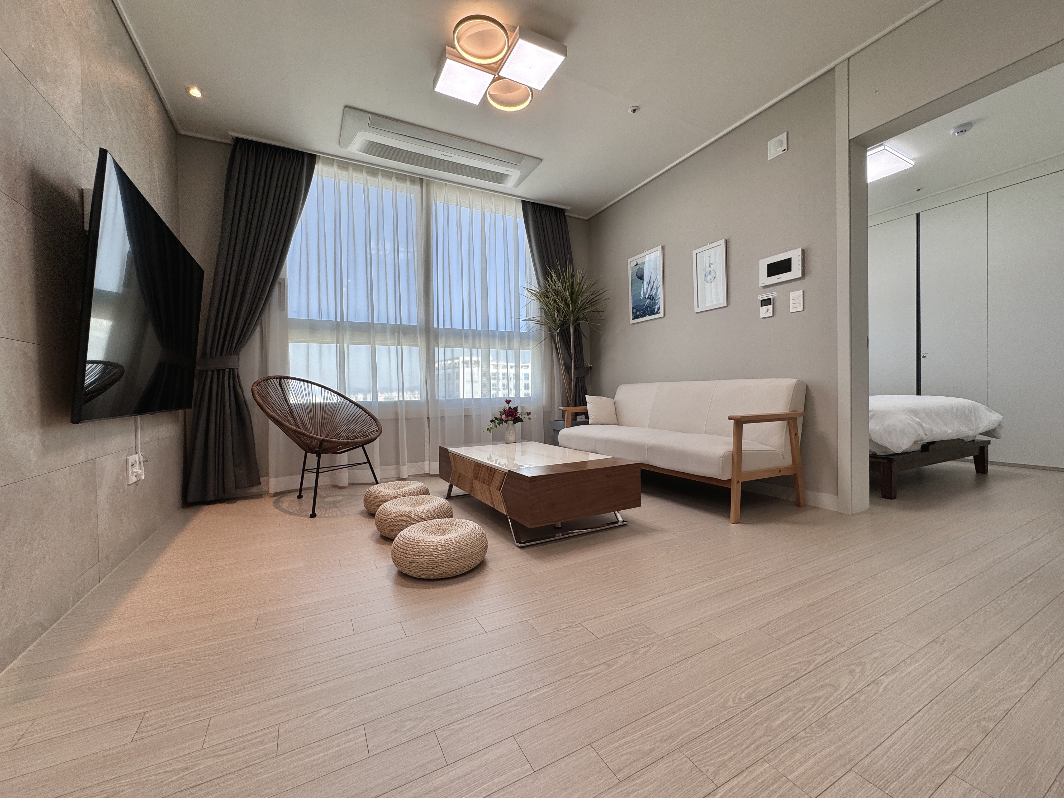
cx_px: 532
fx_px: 430
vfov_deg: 85.7
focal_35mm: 14
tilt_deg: -0.7
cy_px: 399
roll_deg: +0.7
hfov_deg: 102.1
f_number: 2.2
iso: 40
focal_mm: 2.22
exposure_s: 1/205
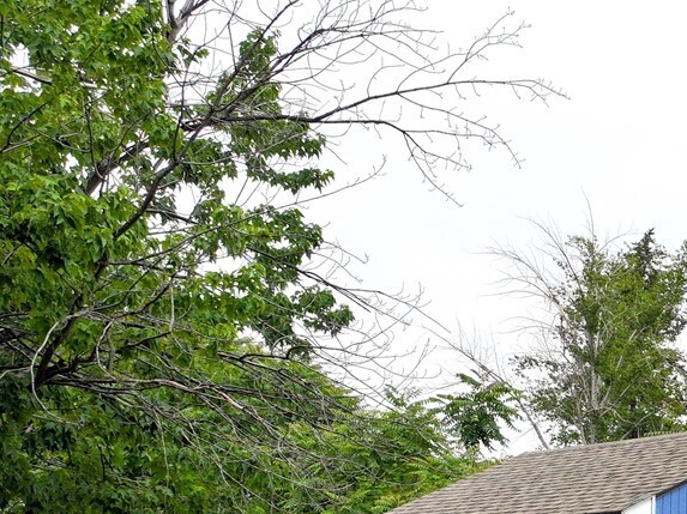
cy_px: 611
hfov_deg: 24.8
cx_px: 920
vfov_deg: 20.5
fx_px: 1329
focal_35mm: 67
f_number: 2.8
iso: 160
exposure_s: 1/2000
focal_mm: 12.29
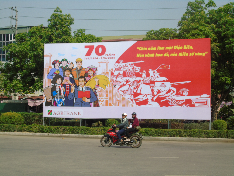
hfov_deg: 35.5
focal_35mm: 54
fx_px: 365
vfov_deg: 27.0
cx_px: 117
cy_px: 88
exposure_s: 1/640
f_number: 4.3
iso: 80
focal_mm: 9.6
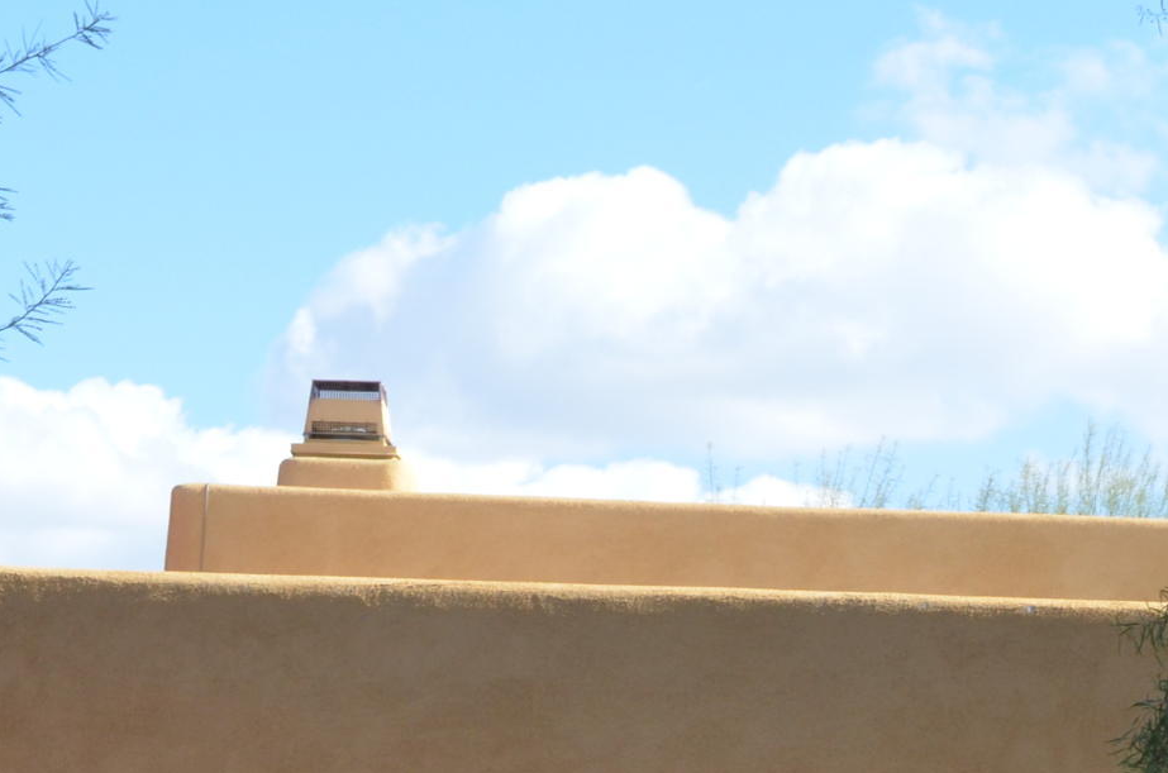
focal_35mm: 156
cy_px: 871
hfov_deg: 12.8
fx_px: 5050
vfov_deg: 8.7
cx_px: 1429
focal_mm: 32
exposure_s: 1/320
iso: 400
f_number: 9
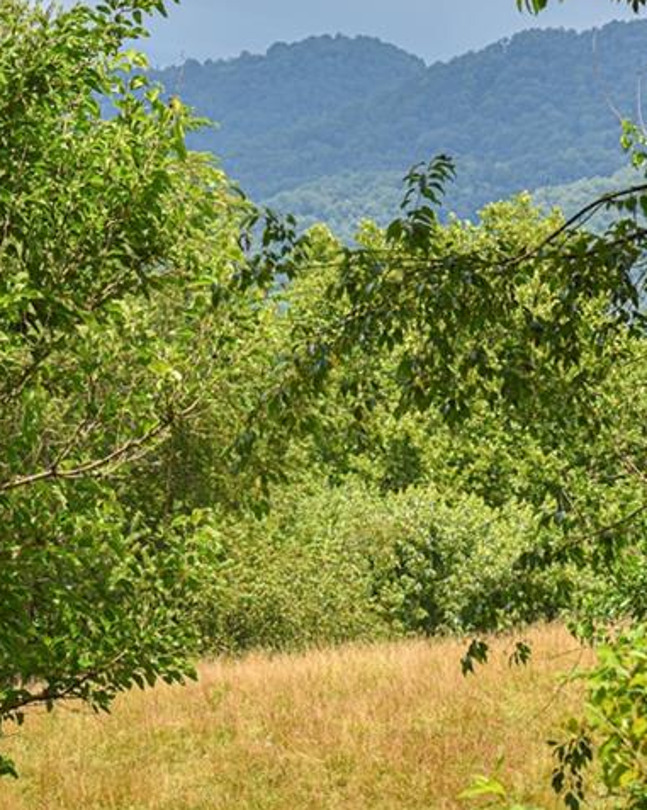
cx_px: 104
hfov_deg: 6.4
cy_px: 239
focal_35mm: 242
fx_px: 5798
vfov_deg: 8.0
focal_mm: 120
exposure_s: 1/250
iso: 640
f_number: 8
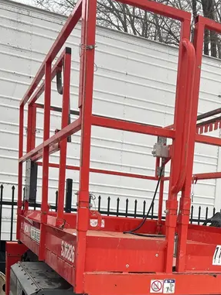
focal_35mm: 50
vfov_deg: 35.9
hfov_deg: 28.3
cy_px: 264
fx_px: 425
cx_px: 187
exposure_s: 1/137
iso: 32
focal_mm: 5.7
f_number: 1.5
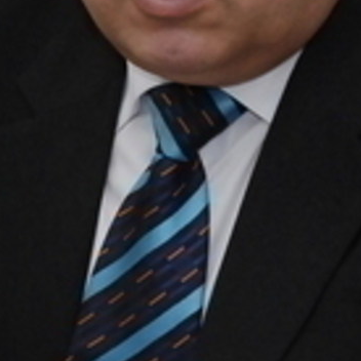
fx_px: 5752
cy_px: -18
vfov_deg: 3.6
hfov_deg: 3.6
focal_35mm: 488
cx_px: 242
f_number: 5.6
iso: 1250
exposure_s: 1/180
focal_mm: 105
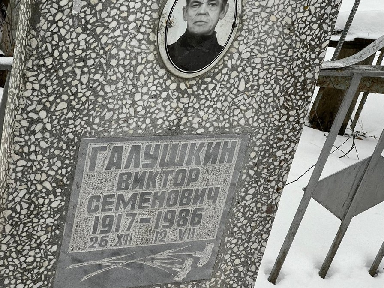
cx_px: 165
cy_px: 134
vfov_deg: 16.8
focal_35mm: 88
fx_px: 976
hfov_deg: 22.2
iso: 64
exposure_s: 1/99
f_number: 2.8
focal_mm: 9
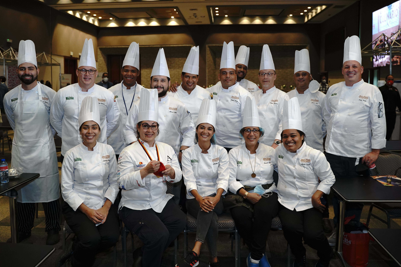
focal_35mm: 32
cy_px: 116
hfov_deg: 58.7
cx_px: 192
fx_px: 356
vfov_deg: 41.0
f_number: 3.5
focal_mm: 28
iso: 2500
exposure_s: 1/250
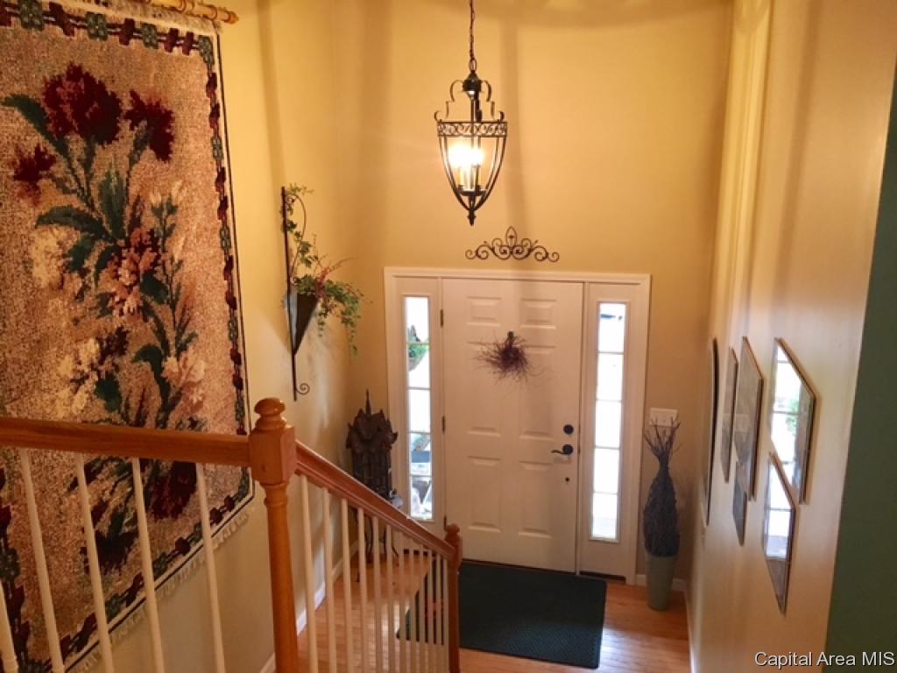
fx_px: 751
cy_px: 336
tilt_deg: -14.1
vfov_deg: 48.2
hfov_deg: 61.7
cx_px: 448
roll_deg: +0.2
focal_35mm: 29
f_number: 2.2
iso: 250
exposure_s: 1/30
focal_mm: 4.15
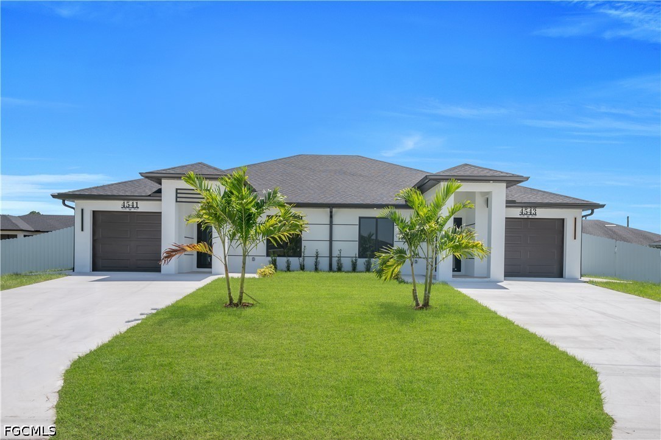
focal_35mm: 30
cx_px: 330
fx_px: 551
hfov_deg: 61.9
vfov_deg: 43.6
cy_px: 220
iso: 100
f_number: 8
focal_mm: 20
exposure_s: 1/400
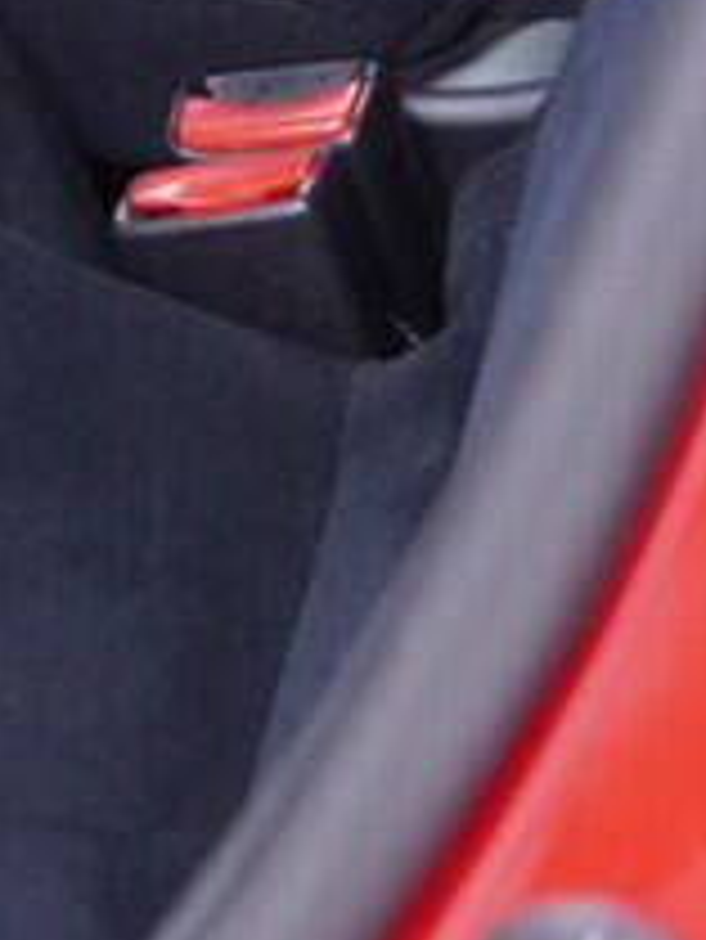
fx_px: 6465
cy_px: -1111
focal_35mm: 238
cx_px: -2024
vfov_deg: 7.8
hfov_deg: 5.5
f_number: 2.8
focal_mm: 24
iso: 500
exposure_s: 1/40
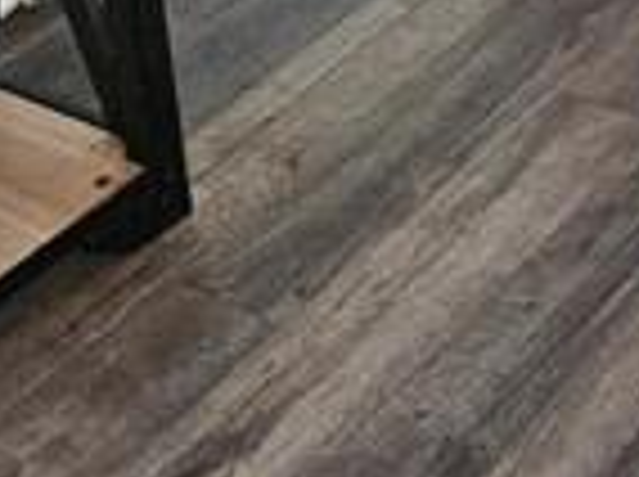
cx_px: 702
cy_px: -598
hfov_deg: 20.0
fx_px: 1732
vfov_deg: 12.8
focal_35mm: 94
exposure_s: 1/30
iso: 400
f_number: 2.2
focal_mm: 2.2
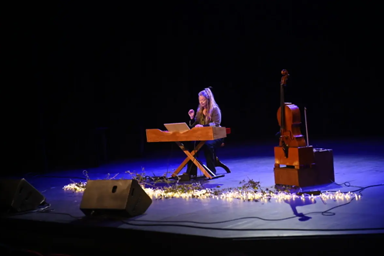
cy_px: 129
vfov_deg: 19.2
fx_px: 757
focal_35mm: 71
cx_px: 191
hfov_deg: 28.5
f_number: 3.2
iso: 1600
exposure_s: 1/250
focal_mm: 70
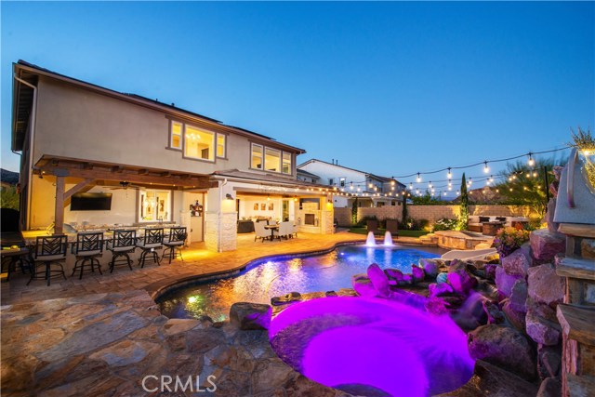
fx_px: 231
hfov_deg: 104.2
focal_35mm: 14
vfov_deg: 81.2
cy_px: 198
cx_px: 298
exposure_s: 1/3
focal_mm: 14
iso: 400
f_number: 8
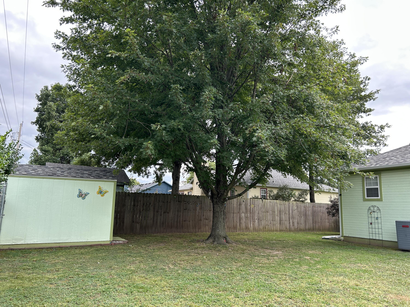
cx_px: 205
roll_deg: -1.1
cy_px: 154
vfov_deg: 53.1
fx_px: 308
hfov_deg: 67.3
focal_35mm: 26
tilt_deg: +10.8
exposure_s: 1/567
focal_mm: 5.7
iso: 50
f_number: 1.5
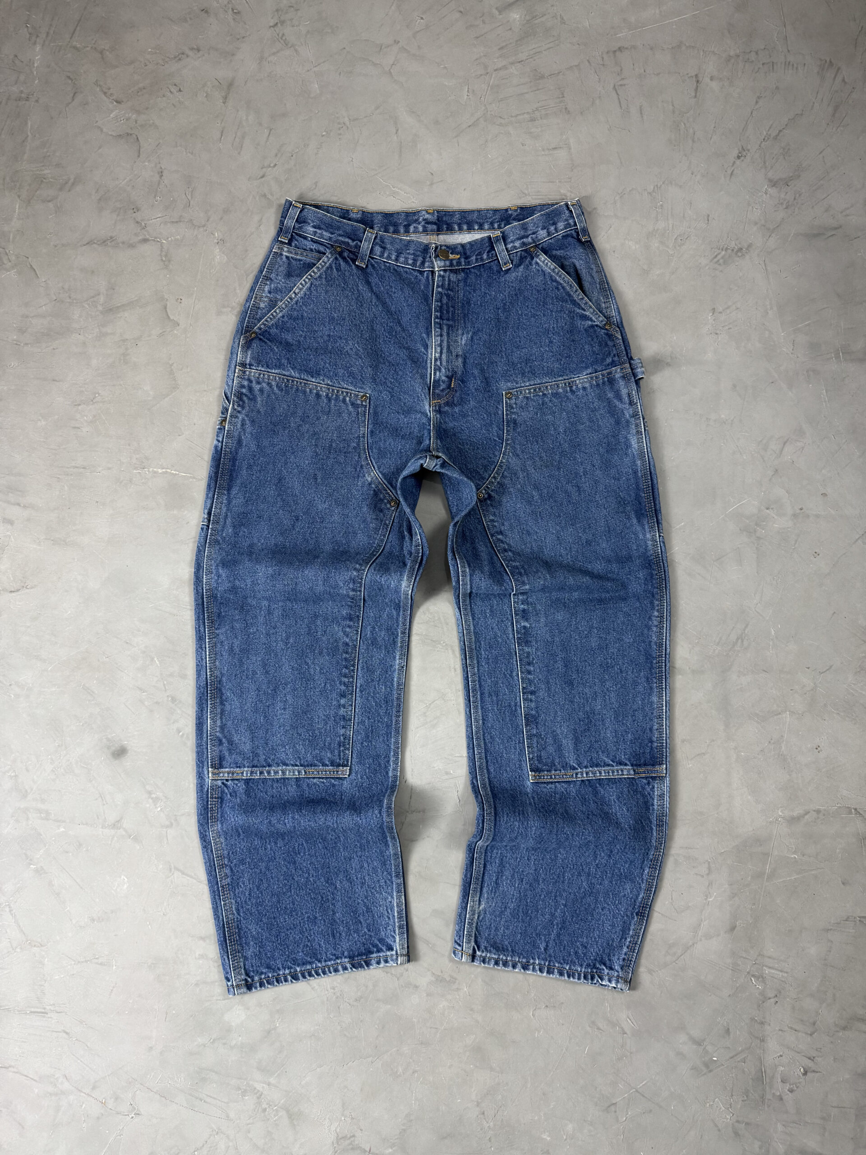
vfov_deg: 71.6
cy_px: 578
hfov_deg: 56.8
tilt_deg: -83.2
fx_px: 801
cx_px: 433
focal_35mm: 24
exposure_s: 1/60
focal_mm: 6.76
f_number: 1.78
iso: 250
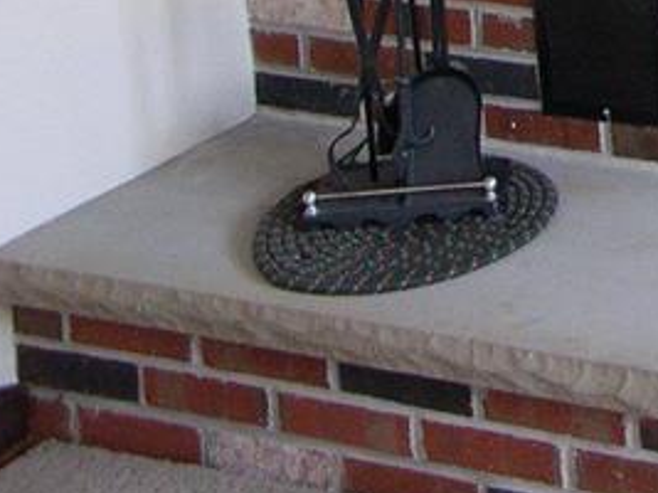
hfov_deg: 12.4
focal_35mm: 146
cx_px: 1183
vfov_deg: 9.6
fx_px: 2774
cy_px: -439
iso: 334
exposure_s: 1/4.6
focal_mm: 8
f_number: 2.8
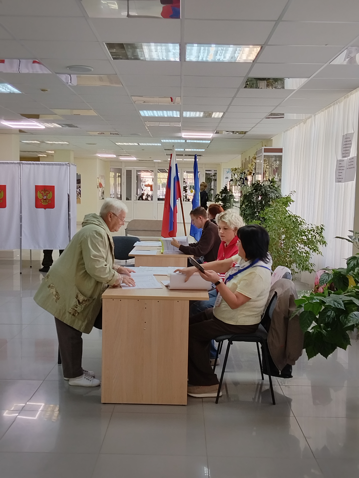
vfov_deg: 44.8
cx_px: 180
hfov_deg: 34.3
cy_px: 239
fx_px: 581
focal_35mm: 42
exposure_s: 1/33.3
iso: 152
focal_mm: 4.25
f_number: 1.8
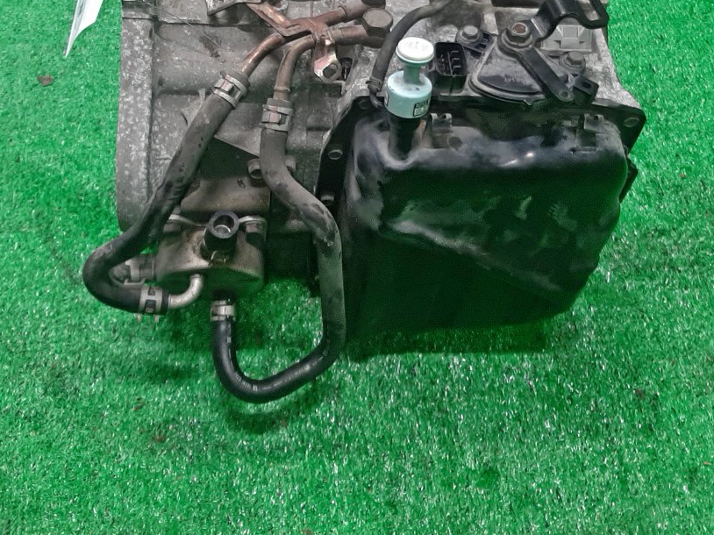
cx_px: 327
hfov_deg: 41.2
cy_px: 84
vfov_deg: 30.5
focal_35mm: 46
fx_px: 949
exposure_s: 1/50
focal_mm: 3.93
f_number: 1.7
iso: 114
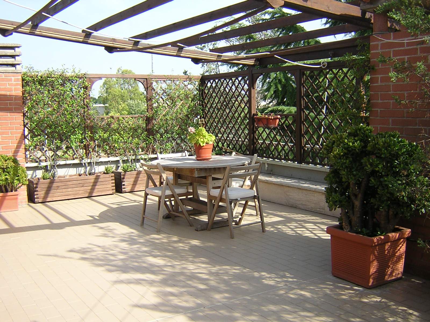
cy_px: 161
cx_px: 215
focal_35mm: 36
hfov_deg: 51.4
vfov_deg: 39.7
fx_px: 447
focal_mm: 4.7
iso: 100
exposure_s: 1/452
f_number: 2.6
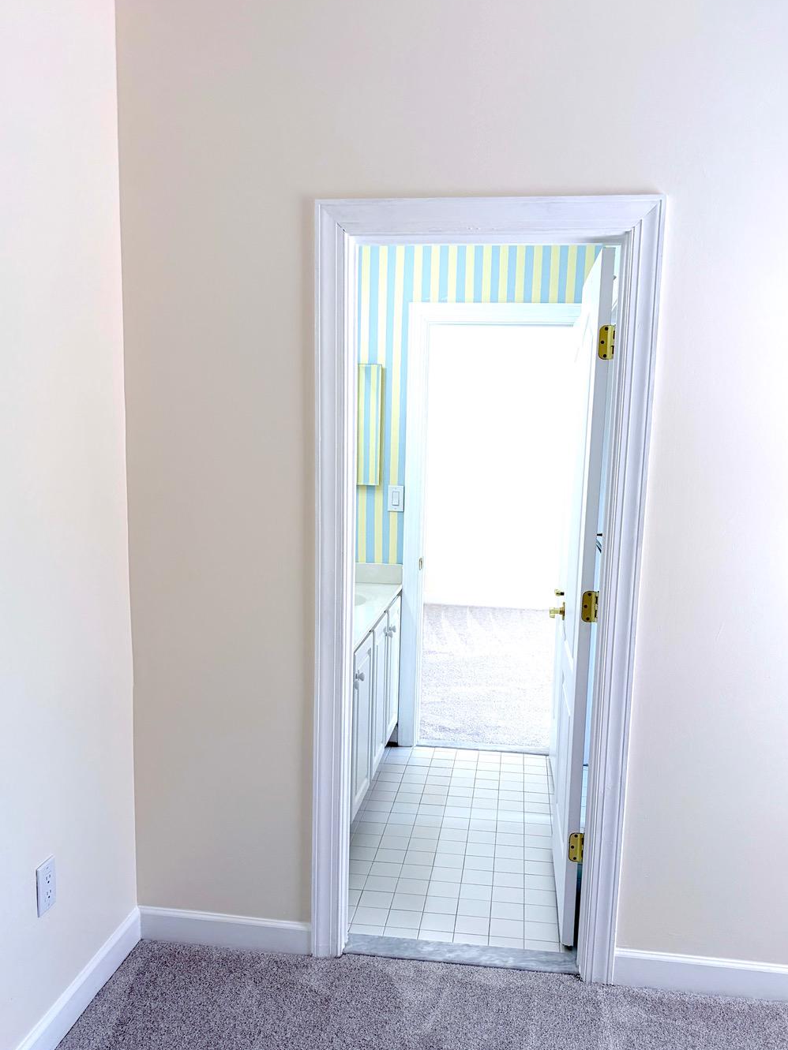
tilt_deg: -7.2
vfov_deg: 59.8
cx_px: 403
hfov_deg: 46.8
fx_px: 911
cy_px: 594
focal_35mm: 30
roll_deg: -2.6
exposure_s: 1/120
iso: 40
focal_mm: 5.96
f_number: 1.6
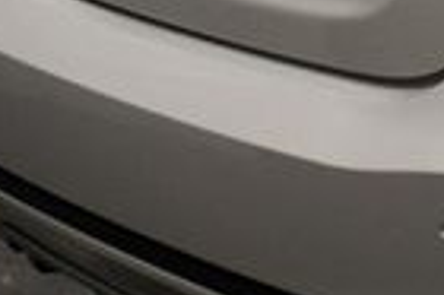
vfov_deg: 8.3
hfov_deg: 11.7
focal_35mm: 165
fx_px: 2033
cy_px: 19
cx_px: 764
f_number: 3.5
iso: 800
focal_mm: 18
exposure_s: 1/250
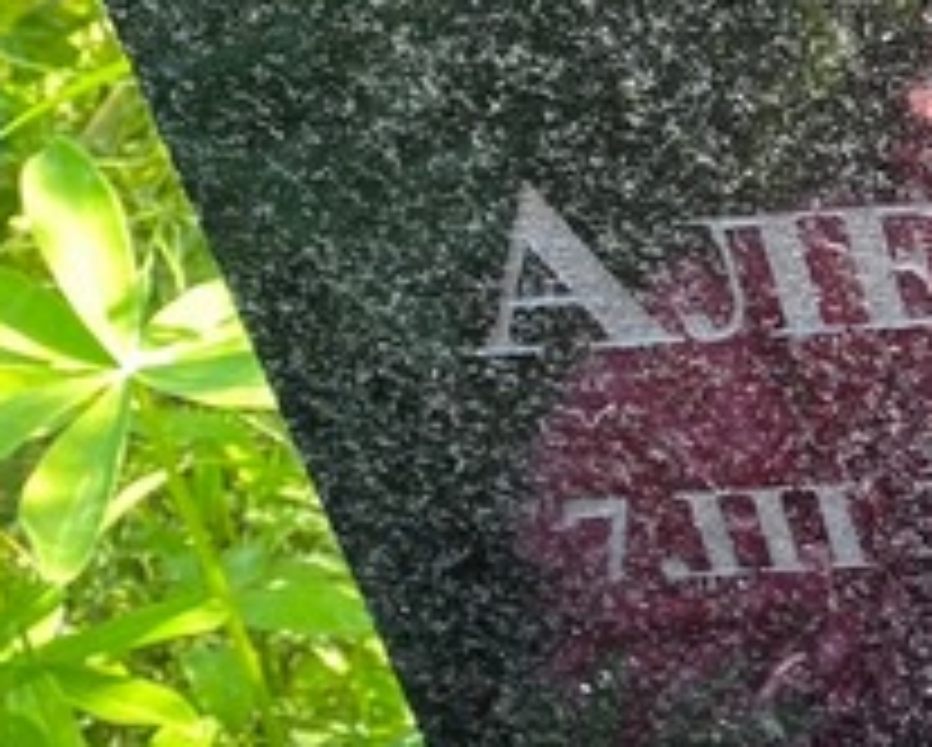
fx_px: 2706
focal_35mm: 98
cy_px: 90
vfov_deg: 15.6
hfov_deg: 17.7
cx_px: 1346
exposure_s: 1/122
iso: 64
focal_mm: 4.25
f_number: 1.8
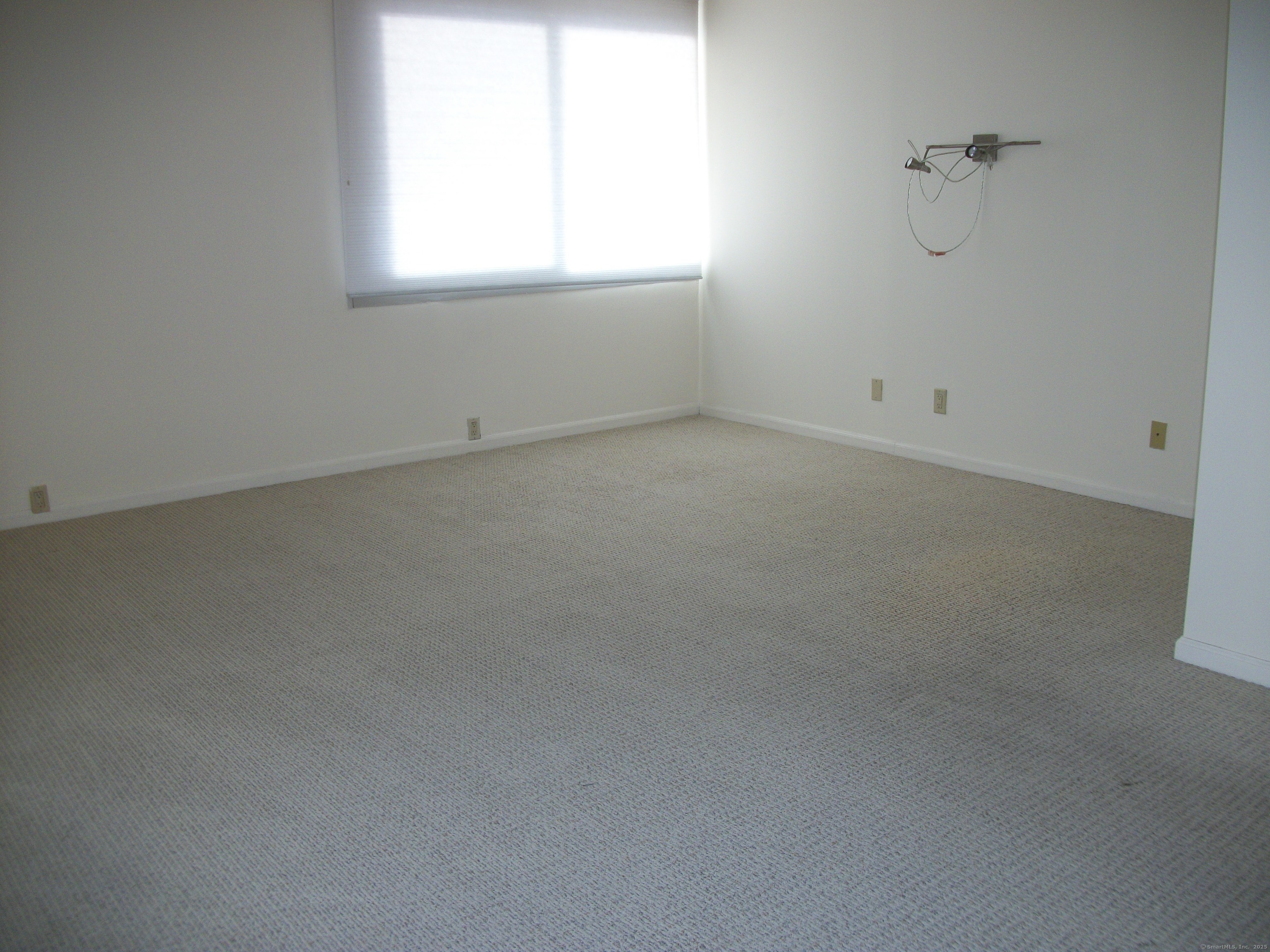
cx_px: 635
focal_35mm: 32
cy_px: 476
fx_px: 1174
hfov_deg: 56.8
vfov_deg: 44.2
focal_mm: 5.7
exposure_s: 1/160
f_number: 2.9
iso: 80
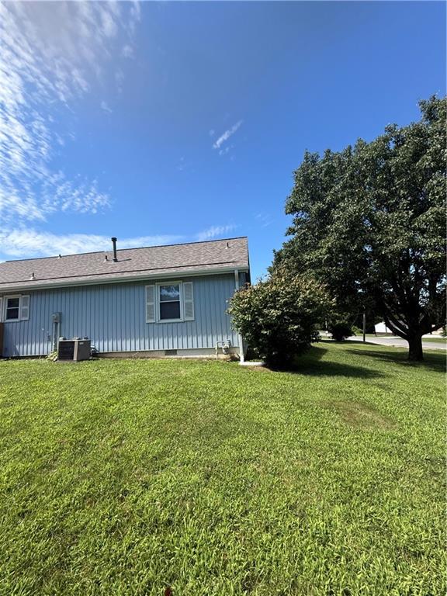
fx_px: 241
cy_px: 298
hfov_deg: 85.7
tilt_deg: +7.1
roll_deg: +3.7
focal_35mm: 14
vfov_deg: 102.1
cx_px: 224
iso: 50
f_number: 2.2
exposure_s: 1/985
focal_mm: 2.22
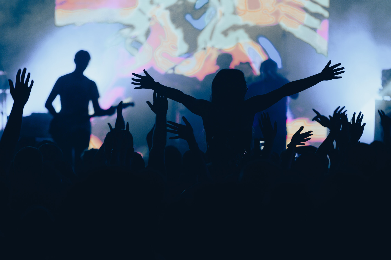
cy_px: 130
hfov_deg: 11.8
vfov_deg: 7.8
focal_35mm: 175
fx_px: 1899
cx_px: 196
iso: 400
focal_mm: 175
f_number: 2.8
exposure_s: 1/320
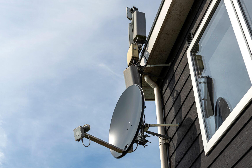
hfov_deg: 38.2
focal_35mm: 52
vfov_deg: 25.9
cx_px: 132
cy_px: 61
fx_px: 364
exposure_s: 1/1000
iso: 100
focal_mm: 35
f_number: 5.6
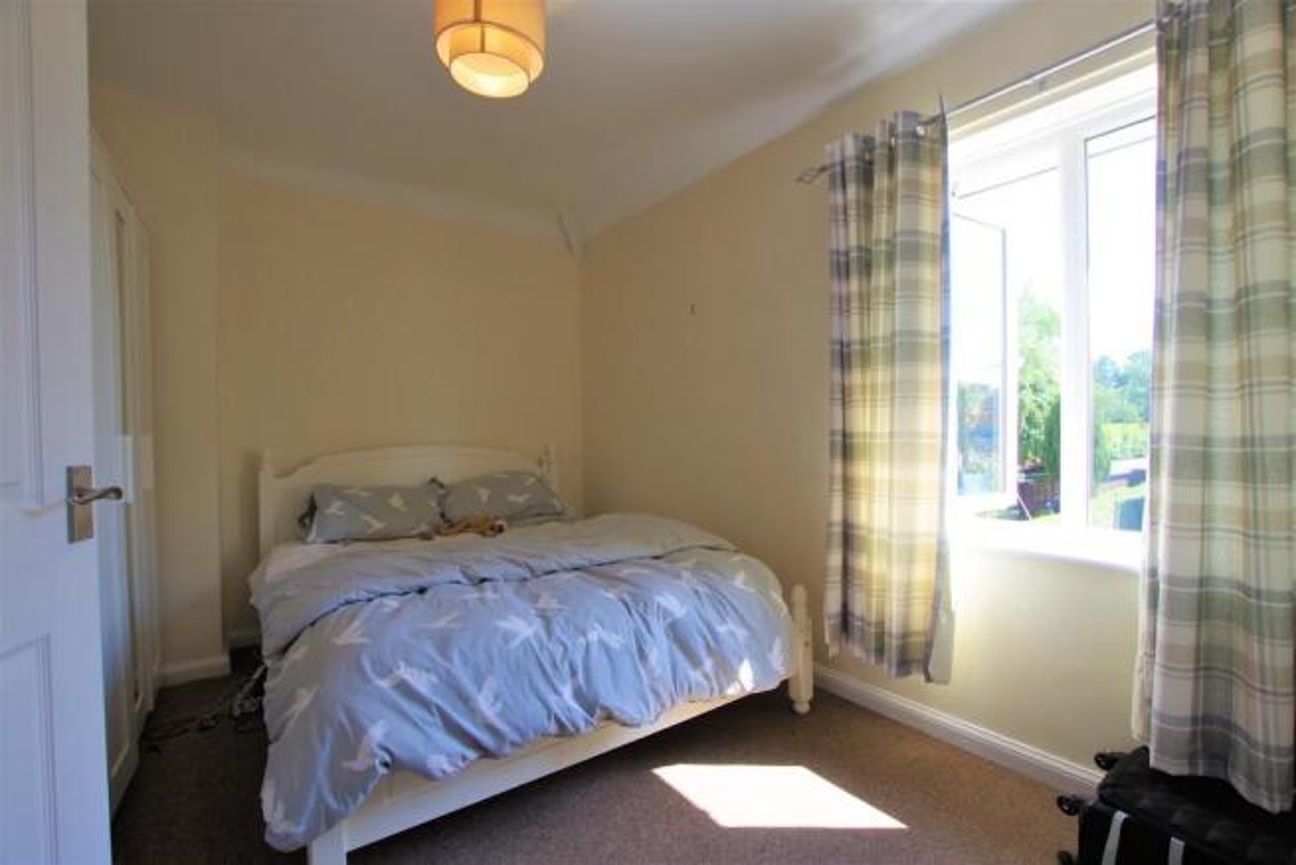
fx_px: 540
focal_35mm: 15
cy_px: 432
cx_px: 648
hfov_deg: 100.4
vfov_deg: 77.4
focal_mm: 10
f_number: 5.6
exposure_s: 1/80
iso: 200
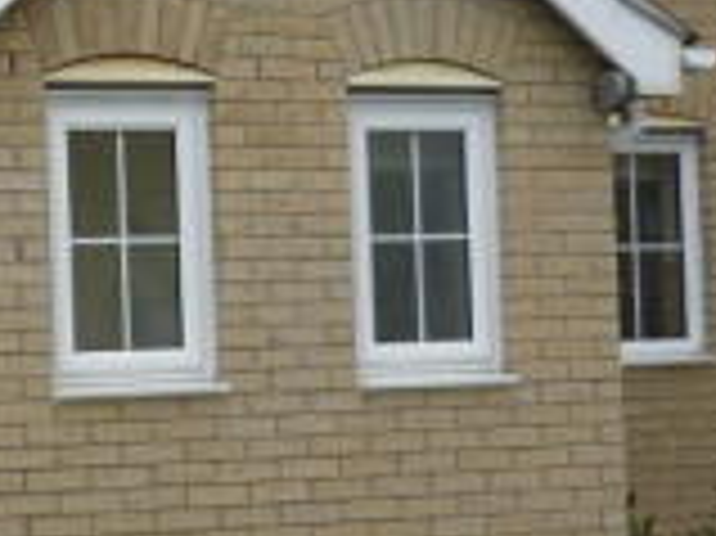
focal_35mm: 121
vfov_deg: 12.2
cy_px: 92
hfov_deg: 15.8
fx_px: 2501
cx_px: -101
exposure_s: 1/640
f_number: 2.8
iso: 100
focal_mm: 5.5
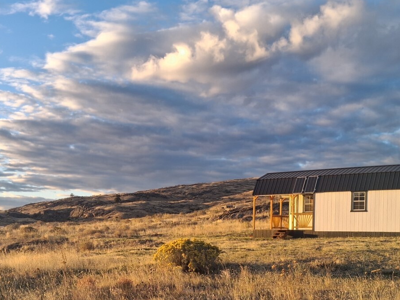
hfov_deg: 39.6
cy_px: 248
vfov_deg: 29.4
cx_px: 180
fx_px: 555
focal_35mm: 48
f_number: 1.8
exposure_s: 1/120
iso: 25
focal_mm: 4
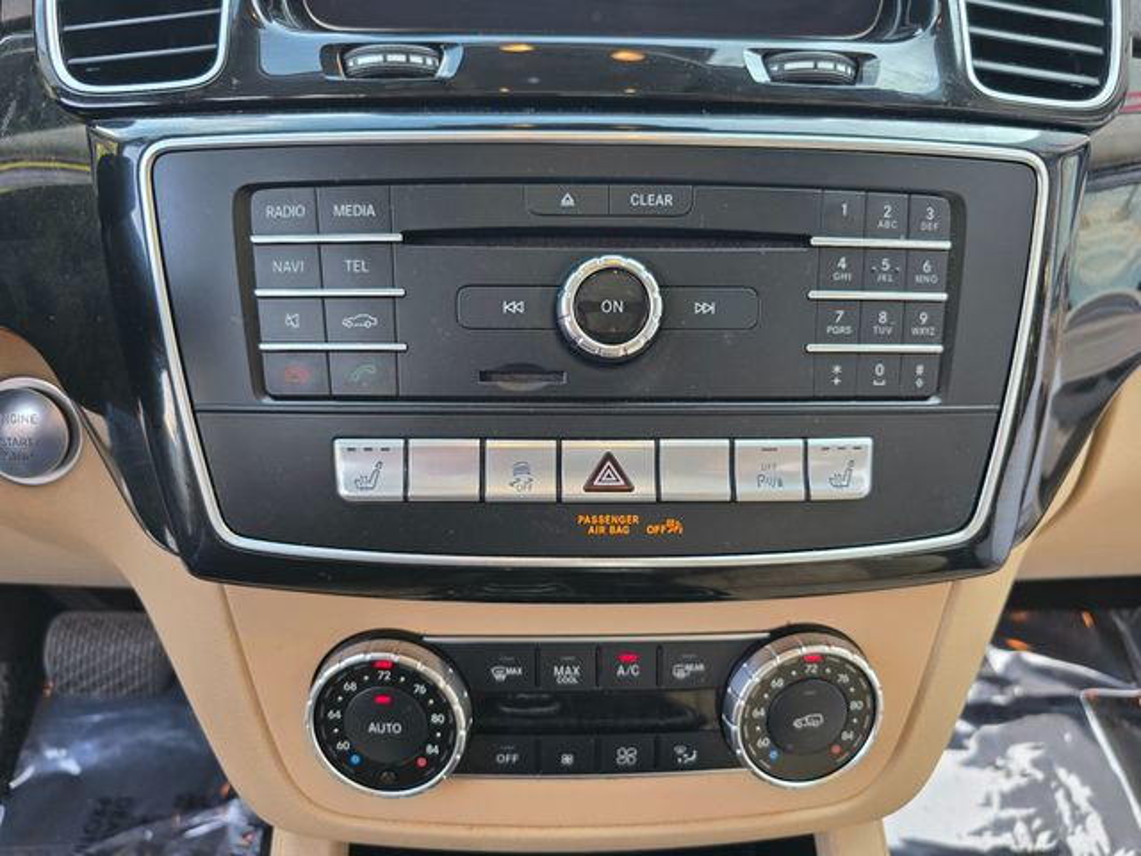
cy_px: 428
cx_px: 570
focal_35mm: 23
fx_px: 758
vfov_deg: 58.9
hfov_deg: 73.9
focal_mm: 6.3
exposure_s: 1/50
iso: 40
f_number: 1.7
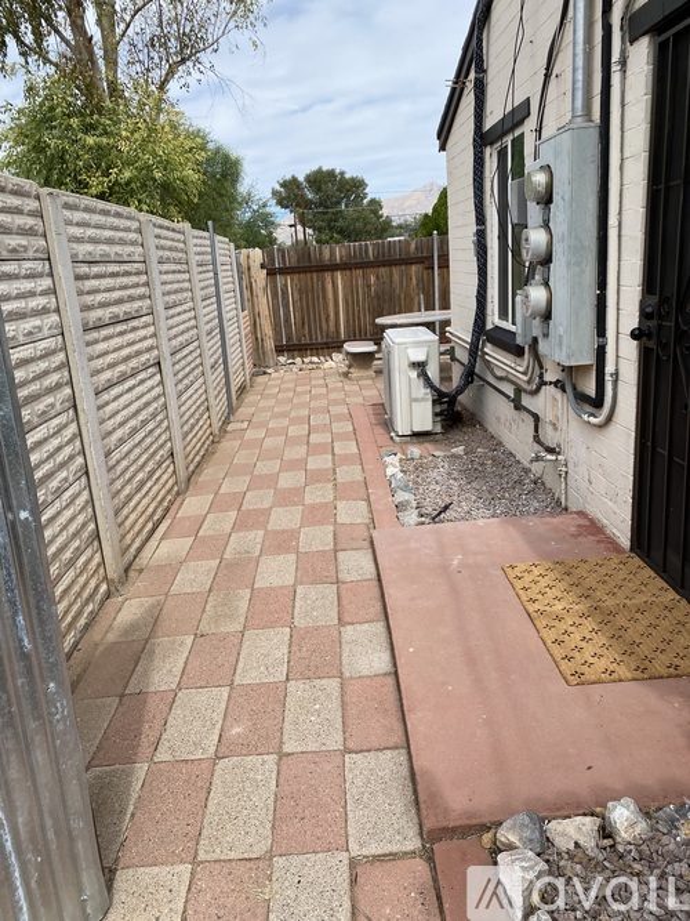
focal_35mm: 26
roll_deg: +4.3
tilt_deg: -14.2
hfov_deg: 53.0
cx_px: 345
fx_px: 691
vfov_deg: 67.3
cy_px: 460
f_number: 1.8
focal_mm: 4.25
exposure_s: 1/2105
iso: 32
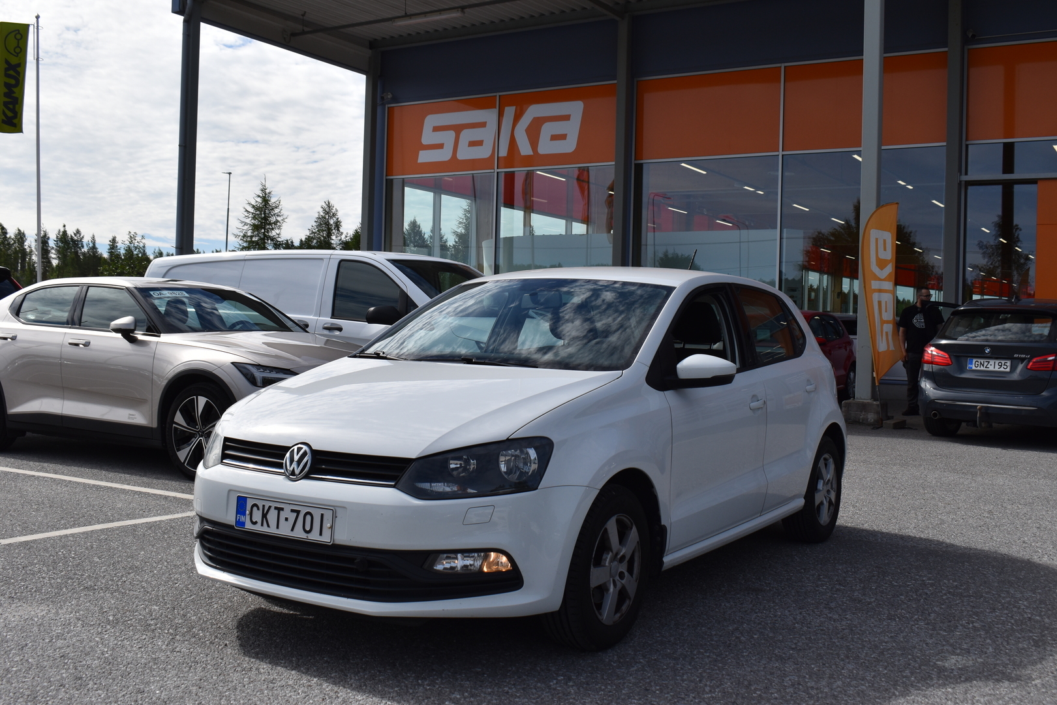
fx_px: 1101
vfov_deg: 35.5
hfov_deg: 51.3
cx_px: 528
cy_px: 352
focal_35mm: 38
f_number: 9.5
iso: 200
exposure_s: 1/1000
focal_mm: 25
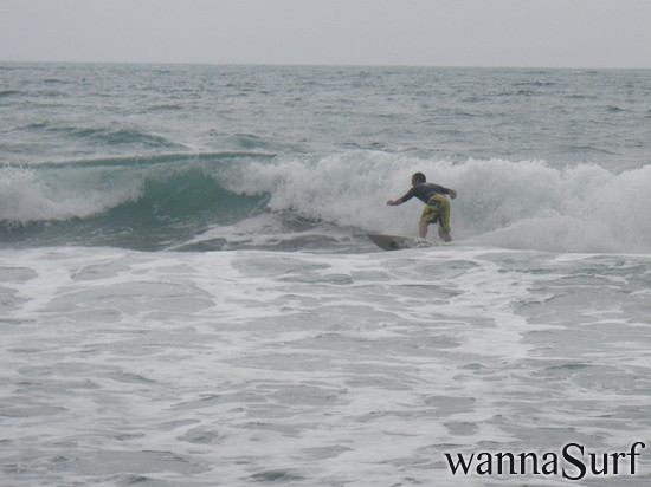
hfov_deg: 14.2
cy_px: 244
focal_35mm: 139
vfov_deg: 10.7
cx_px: 326
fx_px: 2613
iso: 80
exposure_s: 1/800
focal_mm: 24.7
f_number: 4.6
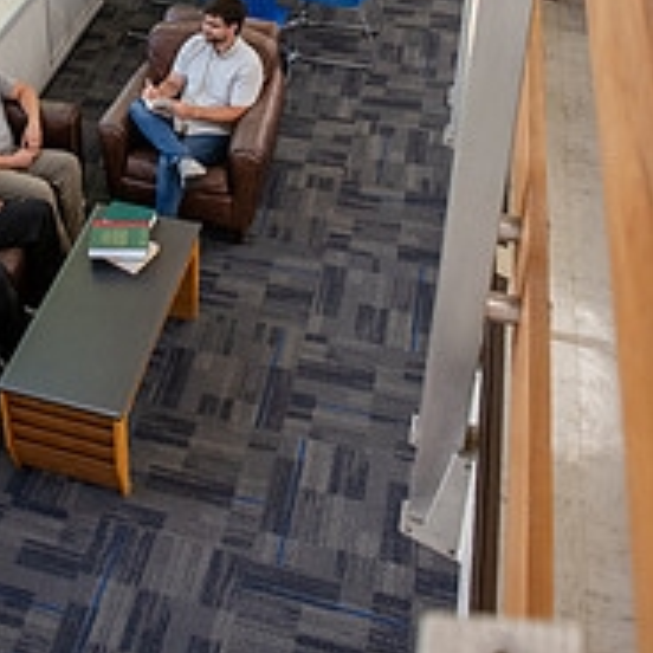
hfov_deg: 33.0
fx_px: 1067
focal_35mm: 50
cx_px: 128
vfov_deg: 30.8
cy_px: -46
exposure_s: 1/200
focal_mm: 24
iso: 1250
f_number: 4.5
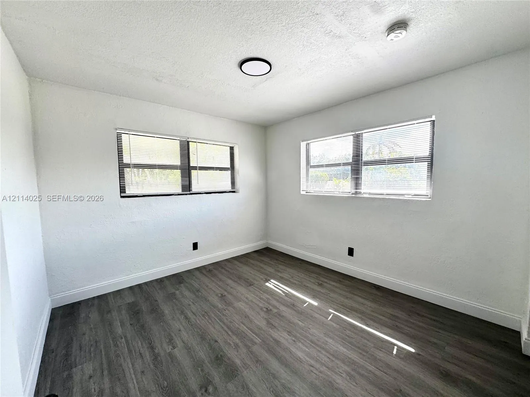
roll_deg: -0.1
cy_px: 198
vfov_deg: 85.7
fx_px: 214
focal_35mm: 14
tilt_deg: -3.5
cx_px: 265
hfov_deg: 102.1
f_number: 2.2
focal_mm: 2.22
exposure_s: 1/115
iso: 40
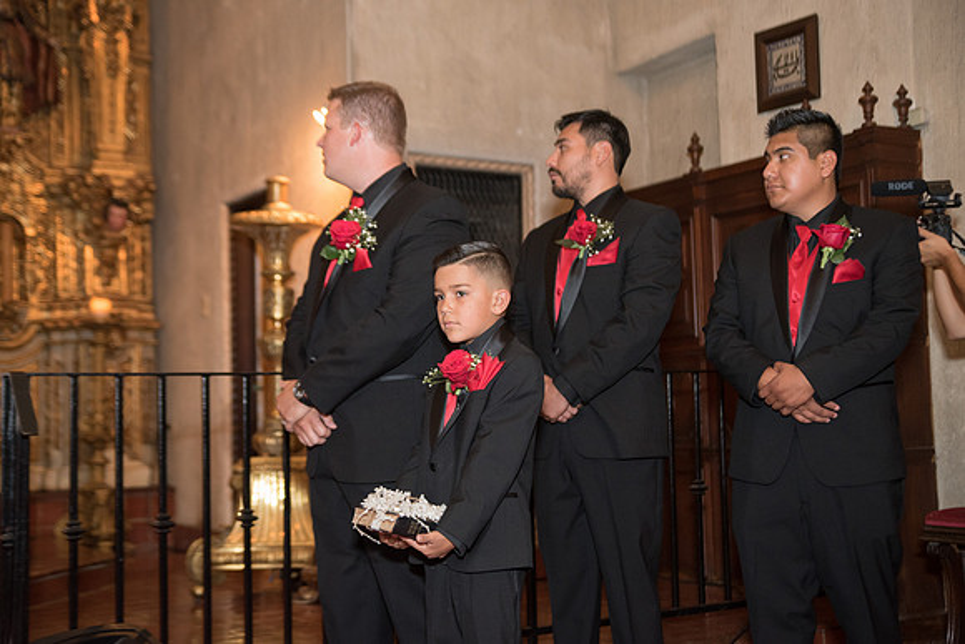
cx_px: 482
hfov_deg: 48.4
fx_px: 1072
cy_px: 322
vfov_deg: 33.4
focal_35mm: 40
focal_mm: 40
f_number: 2.8
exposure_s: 1/80
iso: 2000
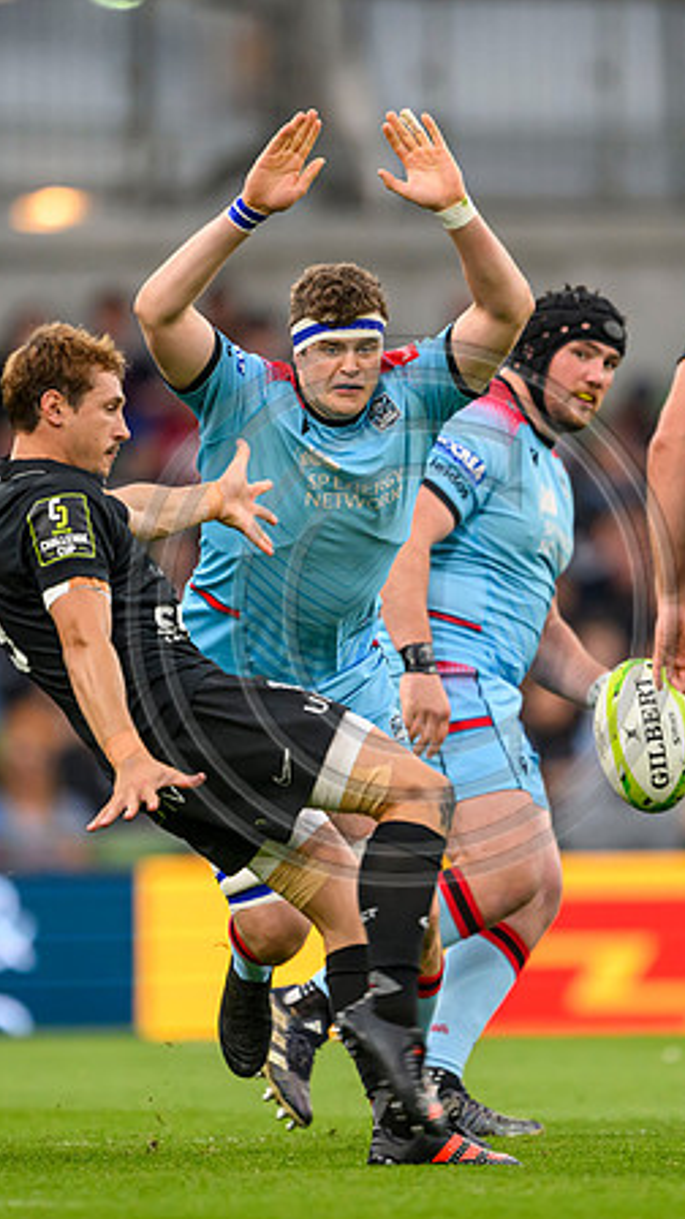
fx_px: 31354
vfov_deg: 2.2
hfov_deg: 1.3
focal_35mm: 971
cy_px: 657
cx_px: 380
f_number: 4
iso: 2000
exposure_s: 1/1250
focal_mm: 560
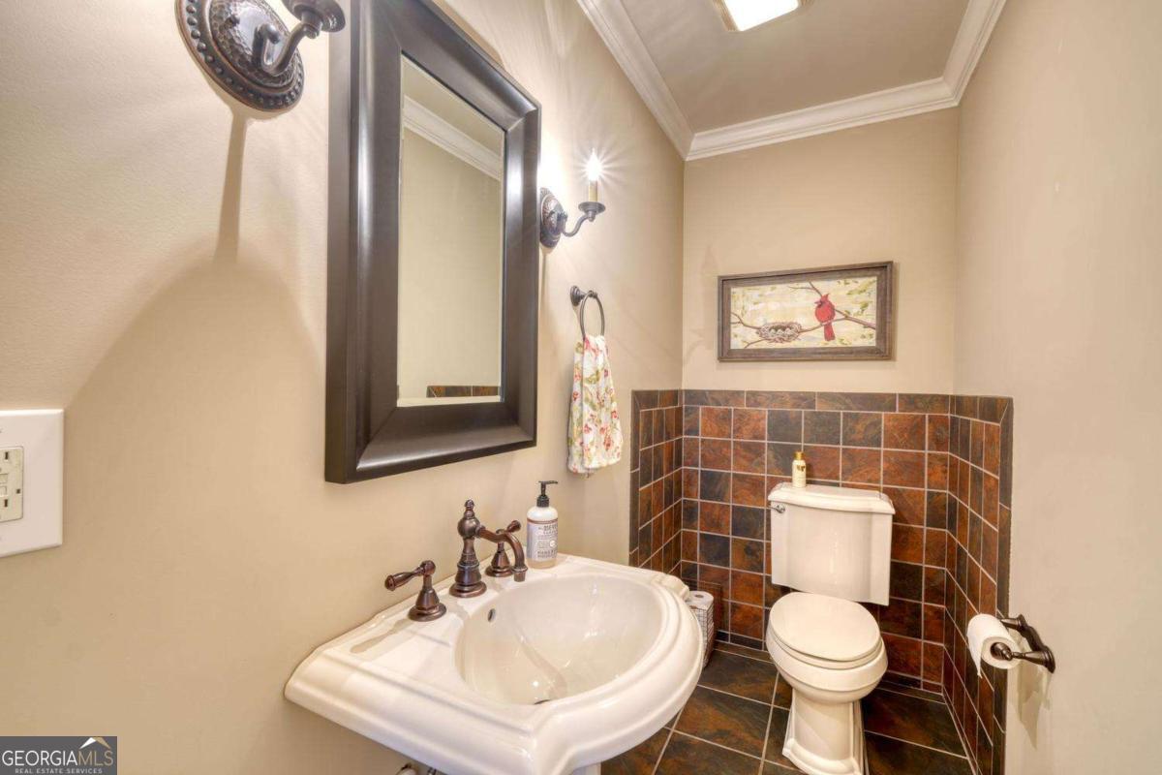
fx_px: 484
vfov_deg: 77.3
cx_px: 581
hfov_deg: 100.4
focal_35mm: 15
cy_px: 388
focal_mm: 10
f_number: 9
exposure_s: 2
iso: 100
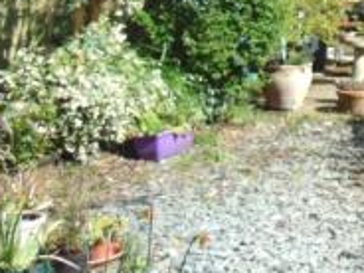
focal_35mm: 79
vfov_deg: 17.9
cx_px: 517
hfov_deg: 21.5
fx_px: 831
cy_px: -41
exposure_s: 1/500
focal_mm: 4.5
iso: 80
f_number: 3
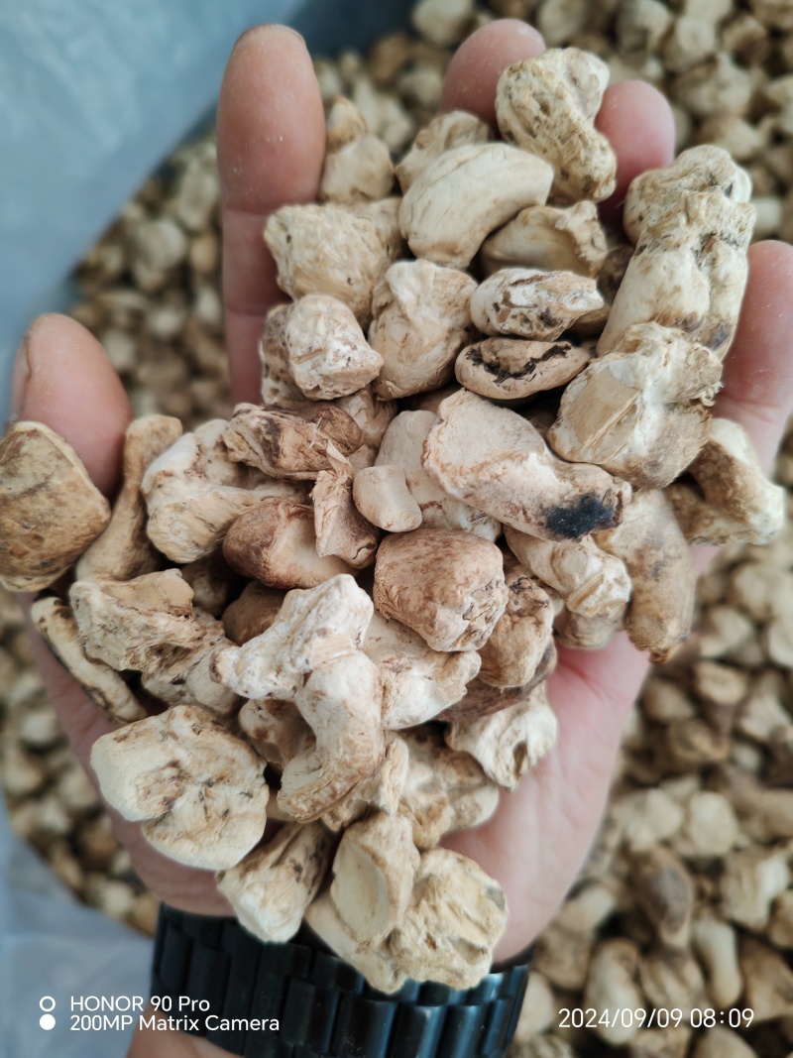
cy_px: 529
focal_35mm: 27
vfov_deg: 65.3
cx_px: 396
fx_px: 825
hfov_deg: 51.3
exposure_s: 1/33
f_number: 1.9
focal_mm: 6.12
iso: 2500
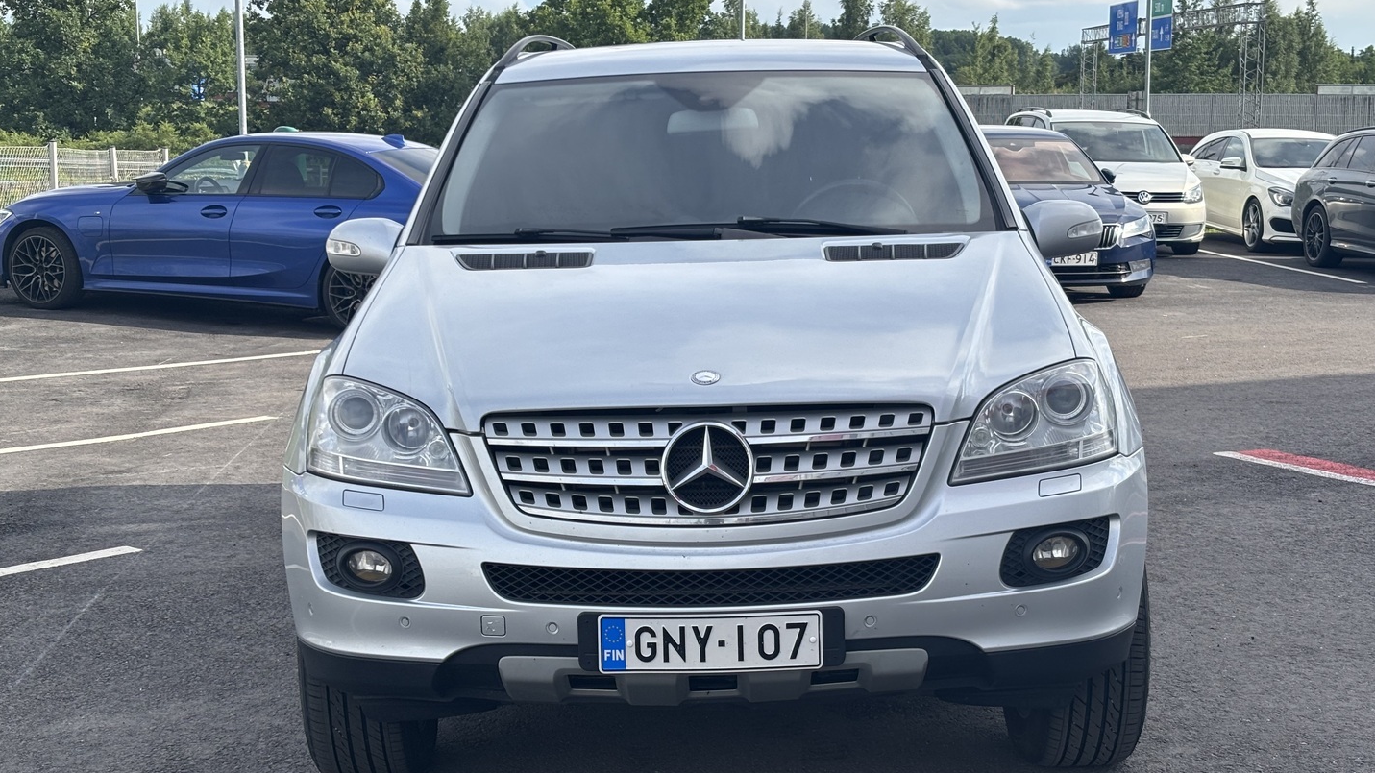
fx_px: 2078
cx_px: 686
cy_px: 408
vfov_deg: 21.1
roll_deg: +0.9
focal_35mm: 57
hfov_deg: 36.6
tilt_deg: -10.0
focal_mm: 5.96
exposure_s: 1/1695
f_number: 1.6
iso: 40
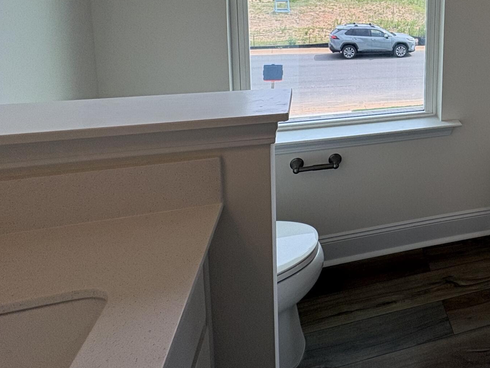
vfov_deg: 41.0
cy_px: 21
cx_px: 482
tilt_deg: -8.0
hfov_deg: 48.7
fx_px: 439
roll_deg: -2.4
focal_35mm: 31
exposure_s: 1/537
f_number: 2.2
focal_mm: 2.22
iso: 64
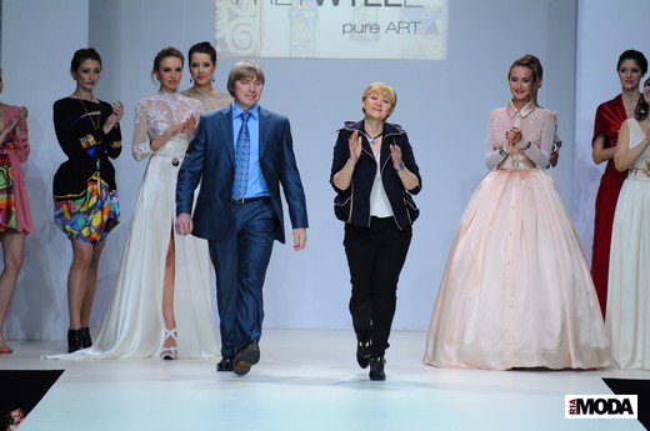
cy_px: 216
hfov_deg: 6.9
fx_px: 5408
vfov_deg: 4.6
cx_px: 325
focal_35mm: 300
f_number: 4
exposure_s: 1/500
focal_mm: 200
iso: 400
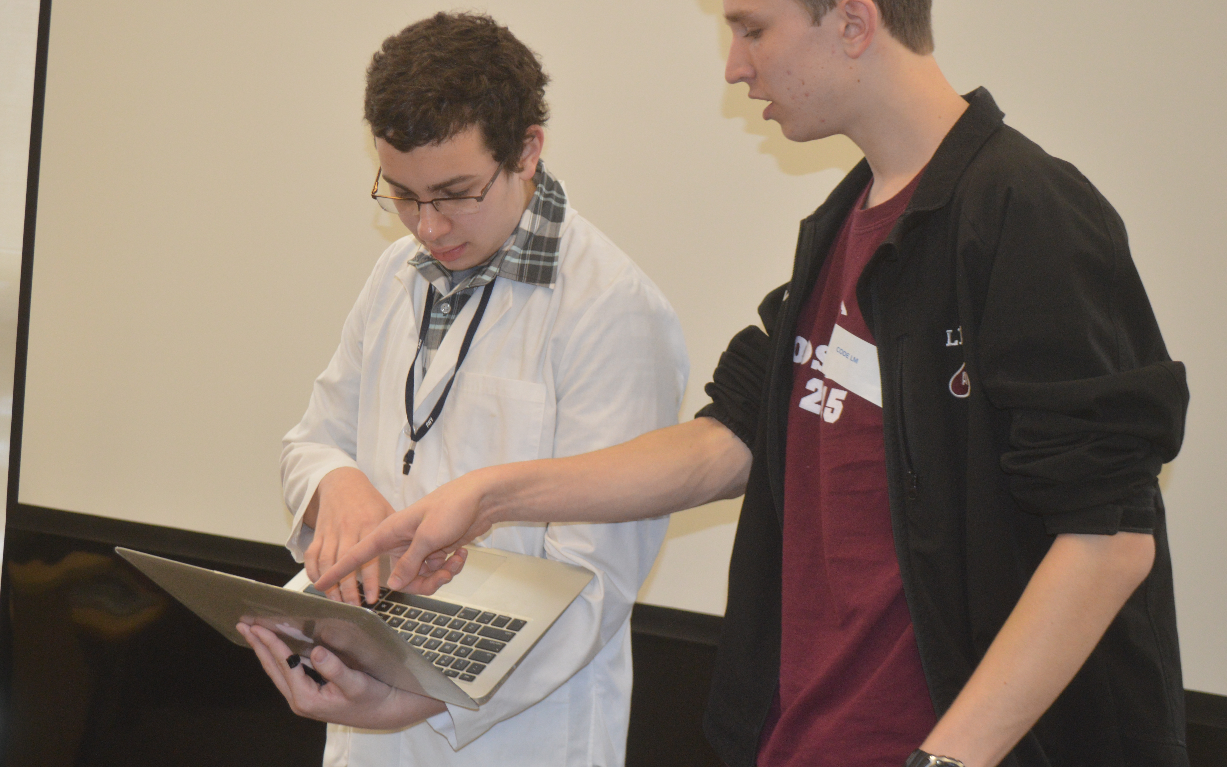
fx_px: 1873
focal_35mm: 56
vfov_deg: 23.1
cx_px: 543
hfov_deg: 36.2
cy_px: 332
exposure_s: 1/60
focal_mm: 32
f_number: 4.8
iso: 720
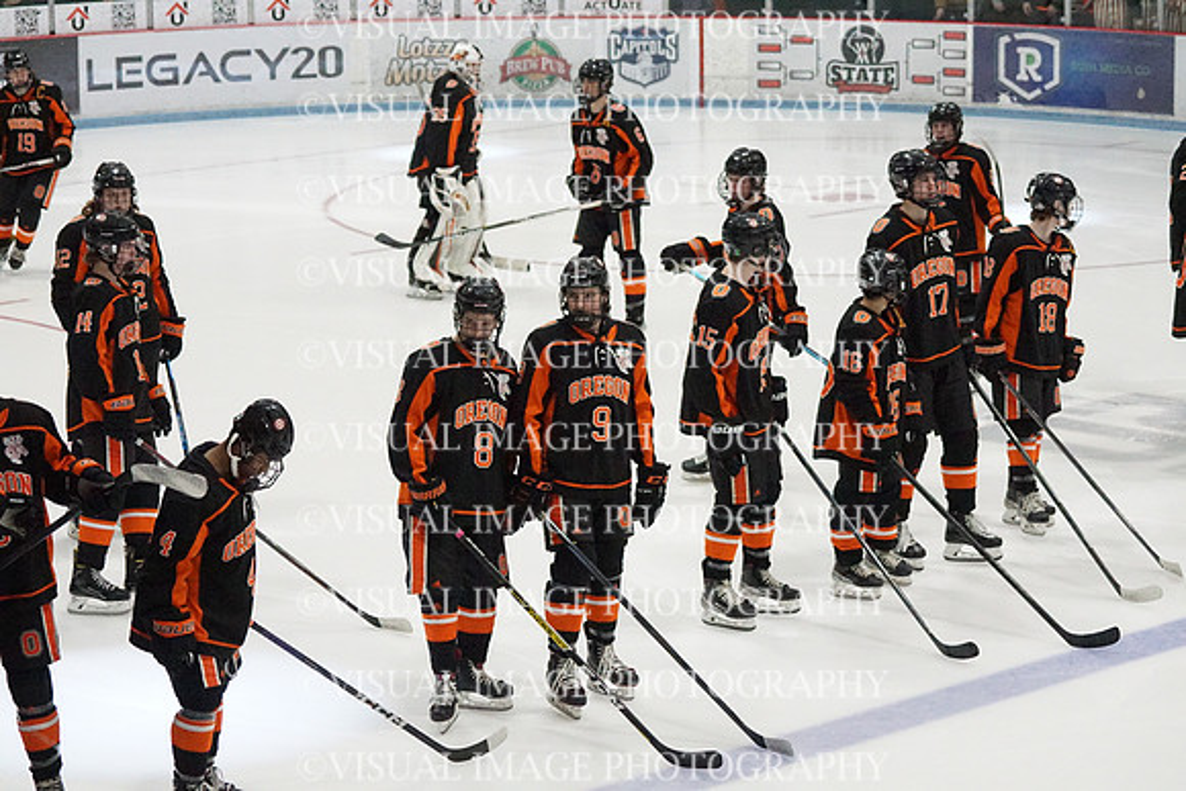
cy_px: 396
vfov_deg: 13.0
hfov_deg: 19.5
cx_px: 593
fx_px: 3460
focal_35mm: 105
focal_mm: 70
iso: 8000
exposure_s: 1/800
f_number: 4
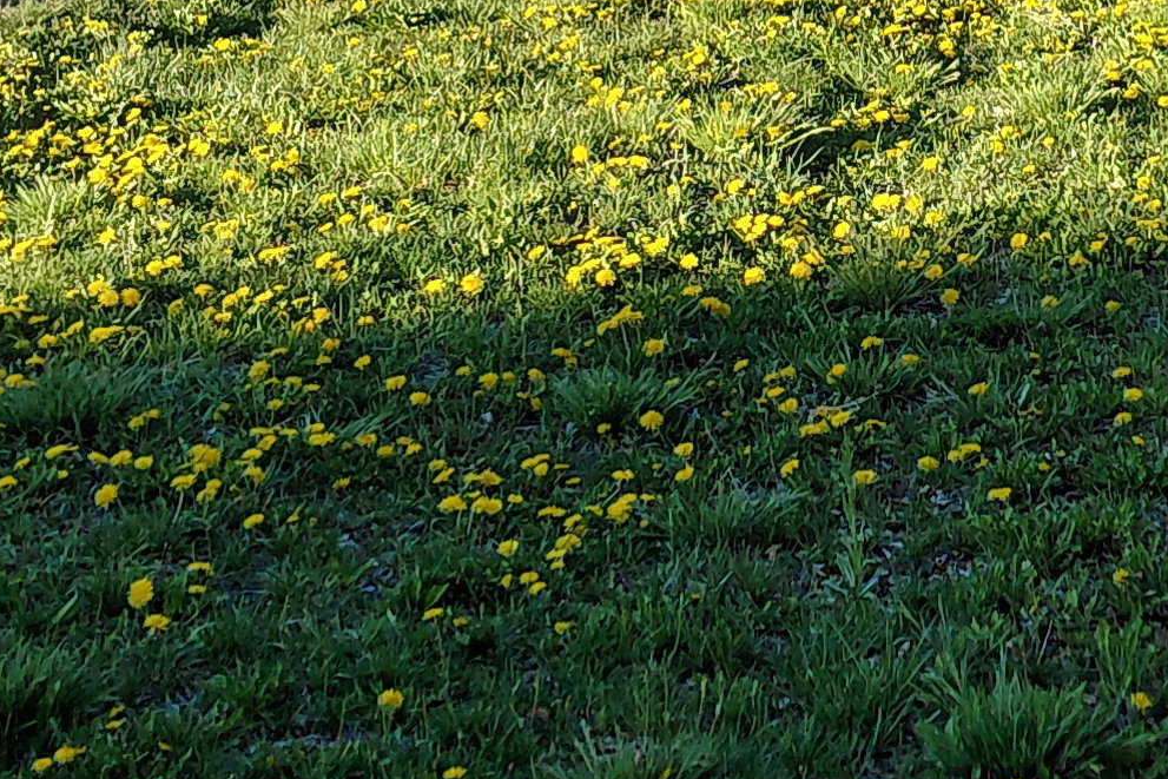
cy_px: -330
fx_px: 3472
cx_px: 896
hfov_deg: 19.0
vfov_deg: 12.3
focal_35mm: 107
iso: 50
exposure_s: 1/755
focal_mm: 4.69
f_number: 1.8
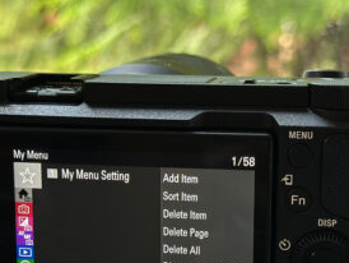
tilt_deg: -15.2
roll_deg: -0.8
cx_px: 163
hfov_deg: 20.0
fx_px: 989
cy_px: 218
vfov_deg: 15.0
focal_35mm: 98
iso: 320
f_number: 1.78
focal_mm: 6.86
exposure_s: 1/60
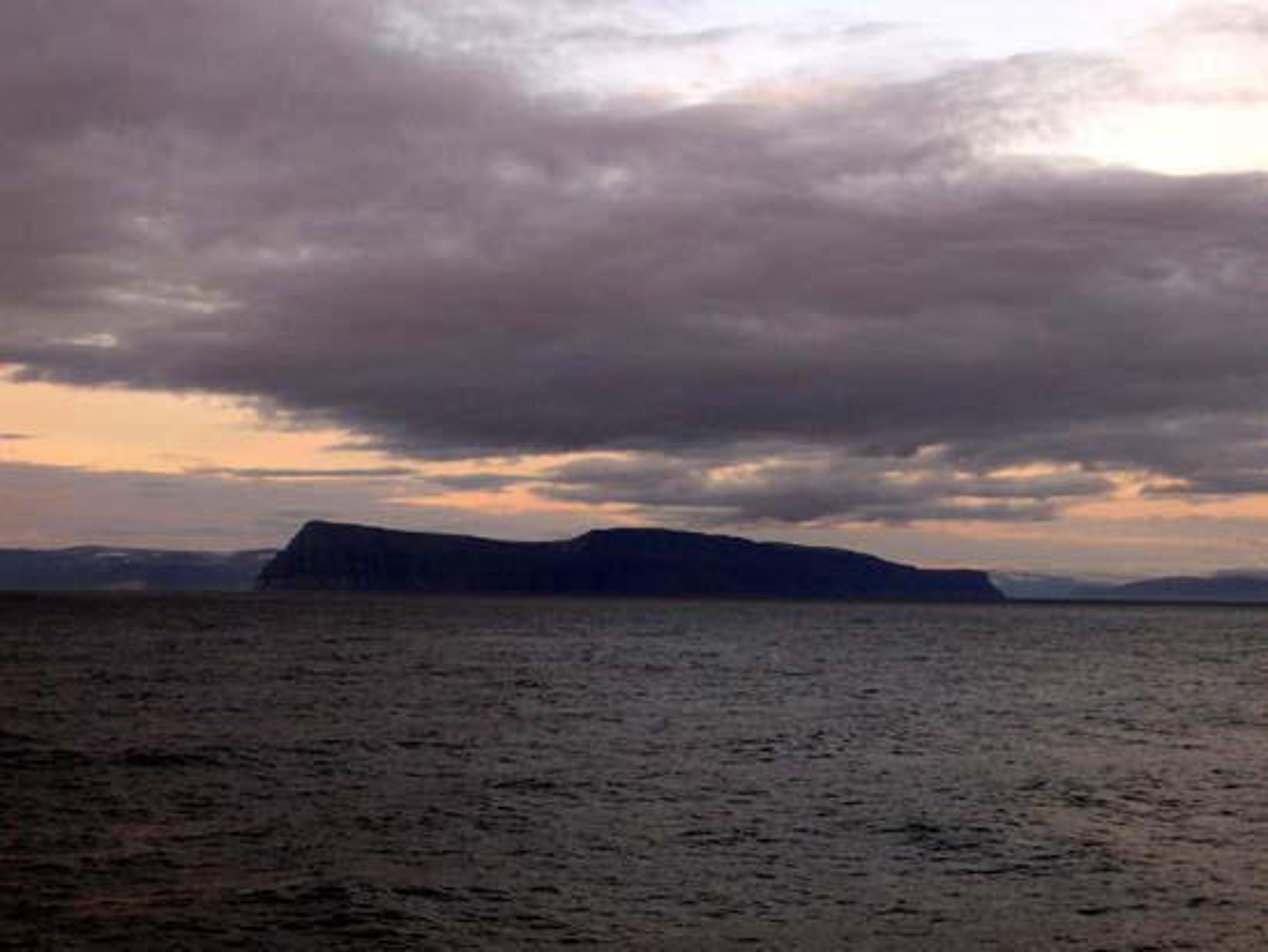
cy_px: 476
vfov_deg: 19.9
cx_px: 634
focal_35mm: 74
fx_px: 2712
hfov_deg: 26.3
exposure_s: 1/80
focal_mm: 12.2
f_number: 6.2
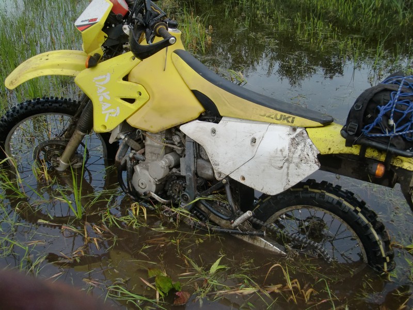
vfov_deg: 37.7
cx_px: 206
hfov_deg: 49.0
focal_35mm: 38
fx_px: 453
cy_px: 155
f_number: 3.9
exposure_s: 1/200
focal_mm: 6.66
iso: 64
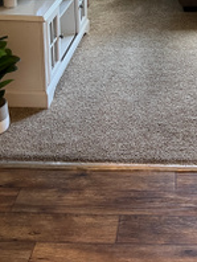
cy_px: 7
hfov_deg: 22.8
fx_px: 477
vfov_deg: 28.9
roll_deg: +1.1
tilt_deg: -16.0
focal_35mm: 63
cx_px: 175
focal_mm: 5.7
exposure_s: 1/60
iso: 160
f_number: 1.5
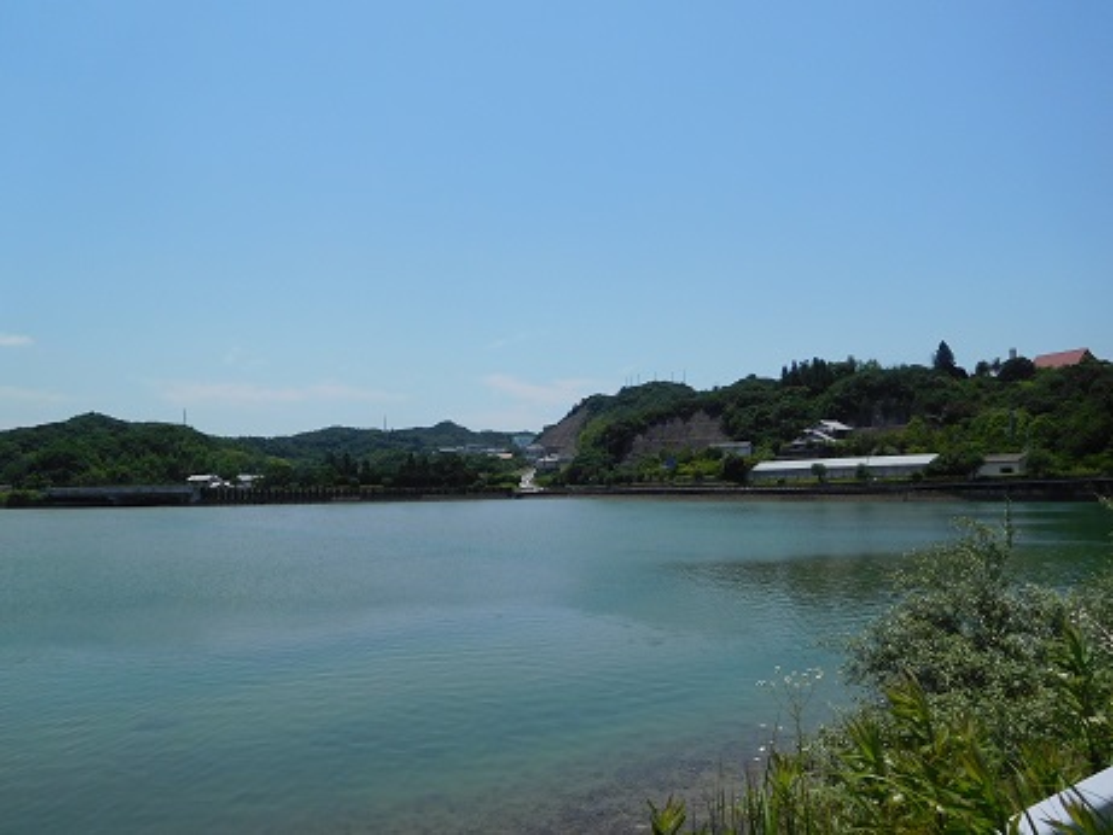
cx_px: 556
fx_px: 804
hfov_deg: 69.4
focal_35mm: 25
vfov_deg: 54.9
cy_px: 418
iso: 125
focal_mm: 4.5
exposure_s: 1/640
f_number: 6.8
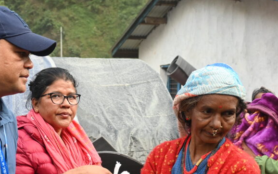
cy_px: 152
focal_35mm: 57
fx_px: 431
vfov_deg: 22.3
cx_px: 89
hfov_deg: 35.4
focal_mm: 21
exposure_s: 1/250
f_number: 4
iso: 400
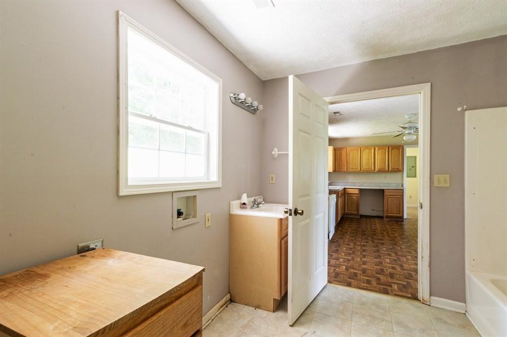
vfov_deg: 77.2
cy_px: 168
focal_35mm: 15
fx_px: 211
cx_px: 254
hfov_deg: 100.5
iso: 200
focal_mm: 10
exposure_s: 2
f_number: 22
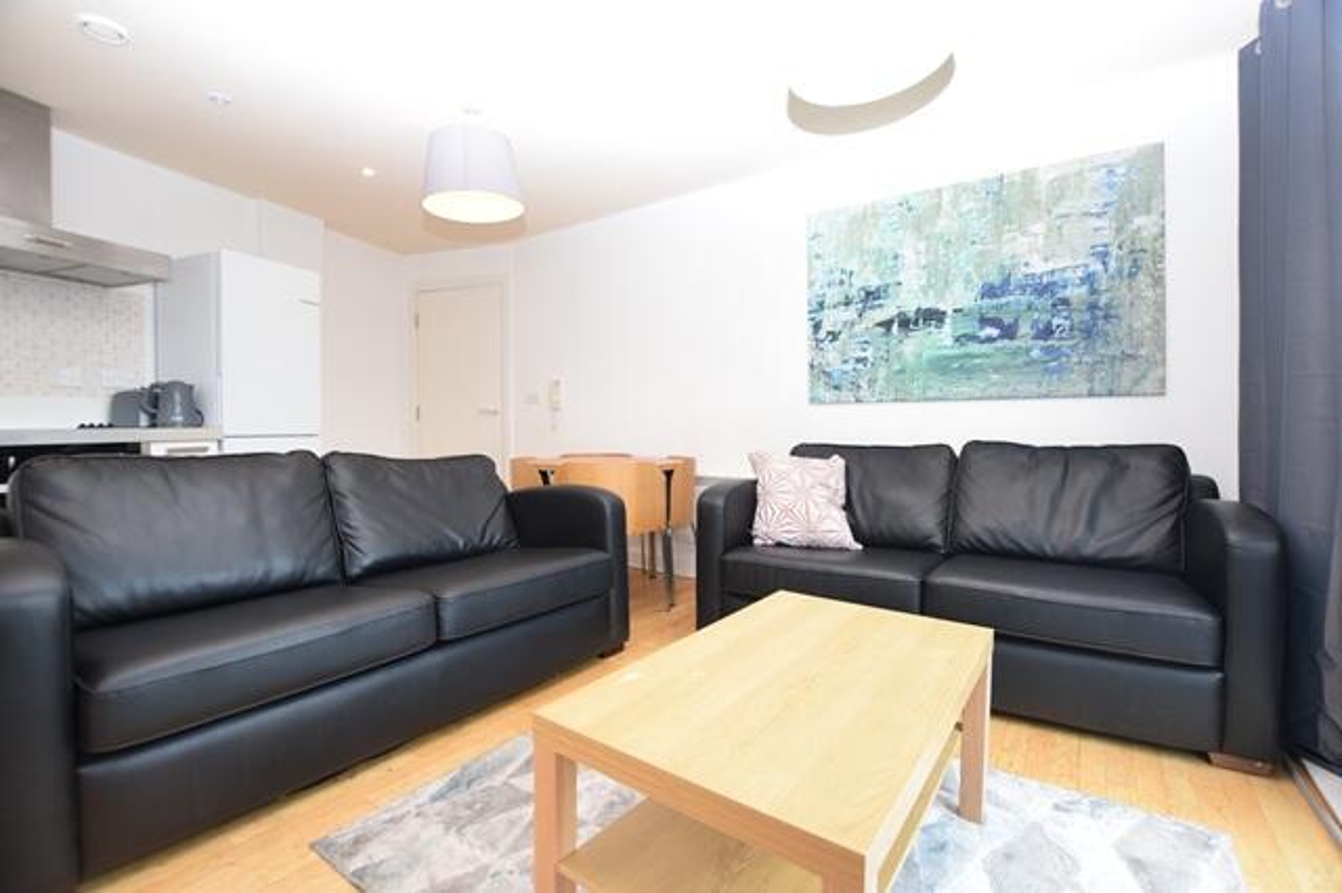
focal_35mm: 15
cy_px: 446
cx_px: 671
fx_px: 559
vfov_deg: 77.3
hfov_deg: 100.4
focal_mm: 10
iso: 800
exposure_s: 1/100
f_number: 5
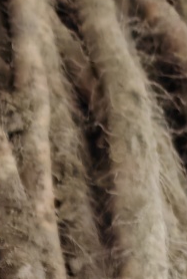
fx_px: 833
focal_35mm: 107
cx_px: -108
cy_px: 377
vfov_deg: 17.7
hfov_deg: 12.1
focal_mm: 5.52
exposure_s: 1/33
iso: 1250
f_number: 1.95
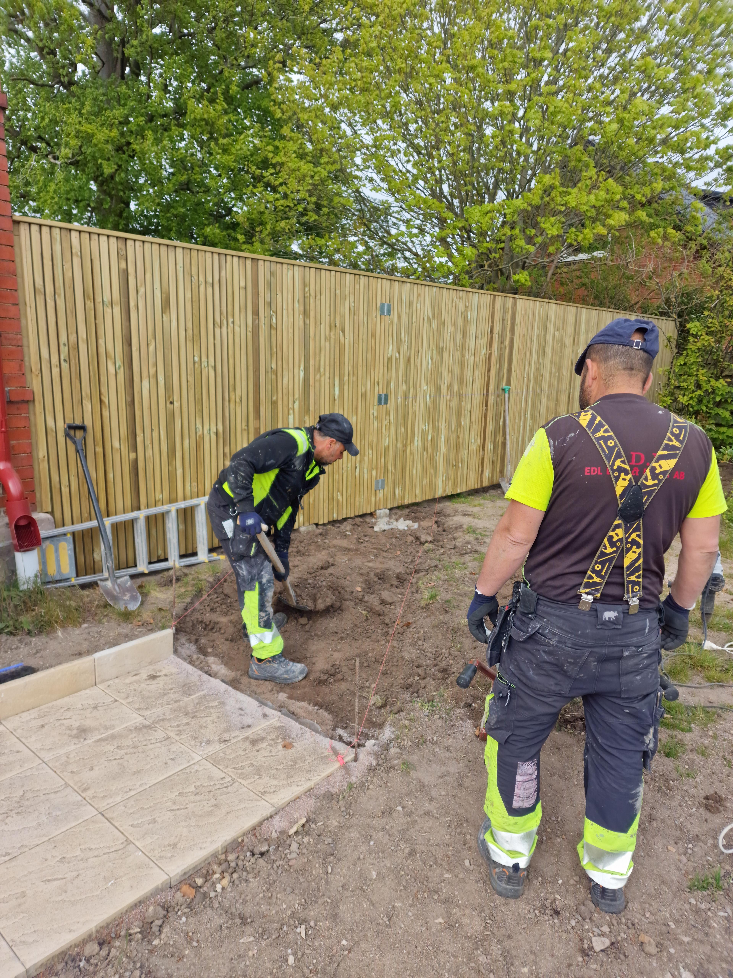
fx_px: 649
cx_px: 366
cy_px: 489
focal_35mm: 23
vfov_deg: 73.9
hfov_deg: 58.9
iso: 50
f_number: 1.8
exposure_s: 1/545
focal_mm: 6.4
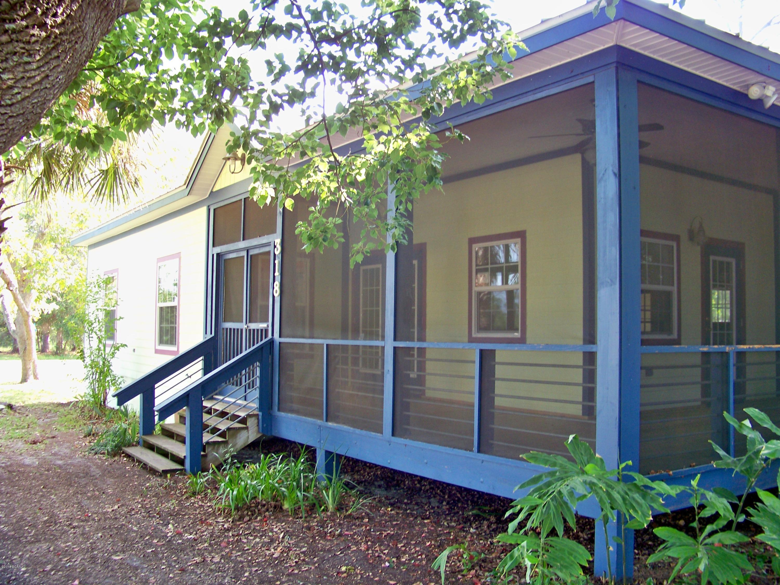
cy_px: 292
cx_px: 390
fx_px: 744
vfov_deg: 42.9
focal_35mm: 33
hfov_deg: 55.4
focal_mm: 5.85
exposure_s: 1/30
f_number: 2.8
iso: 80
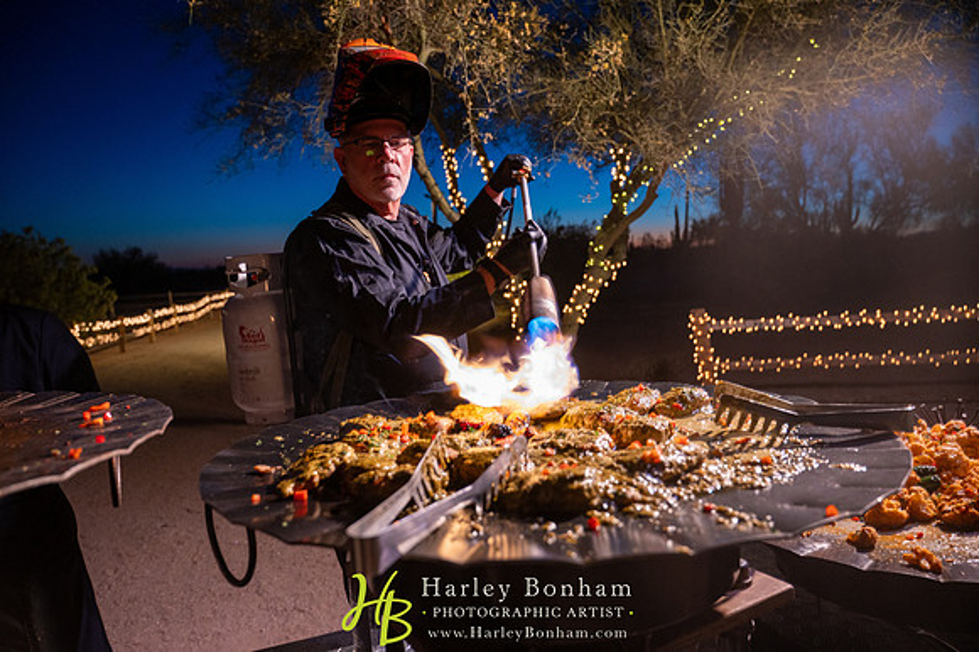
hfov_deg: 73.8
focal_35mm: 24
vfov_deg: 53.1
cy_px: 326
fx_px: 652
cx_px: 490
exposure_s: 1/50
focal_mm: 24
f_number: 4
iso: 1600
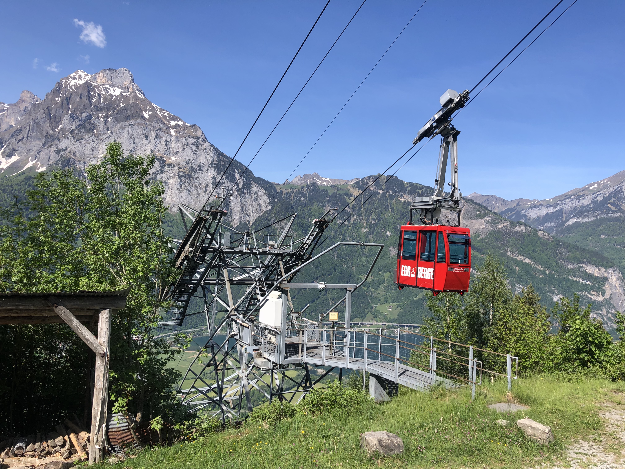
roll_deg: -2.2
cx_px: 312
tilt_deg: +1.3
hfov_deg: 63.4
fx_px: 506
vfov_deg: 49.7
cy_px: 234
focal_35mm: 28
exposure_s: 1/1600
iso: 20
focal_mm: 3.99
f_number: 1.8
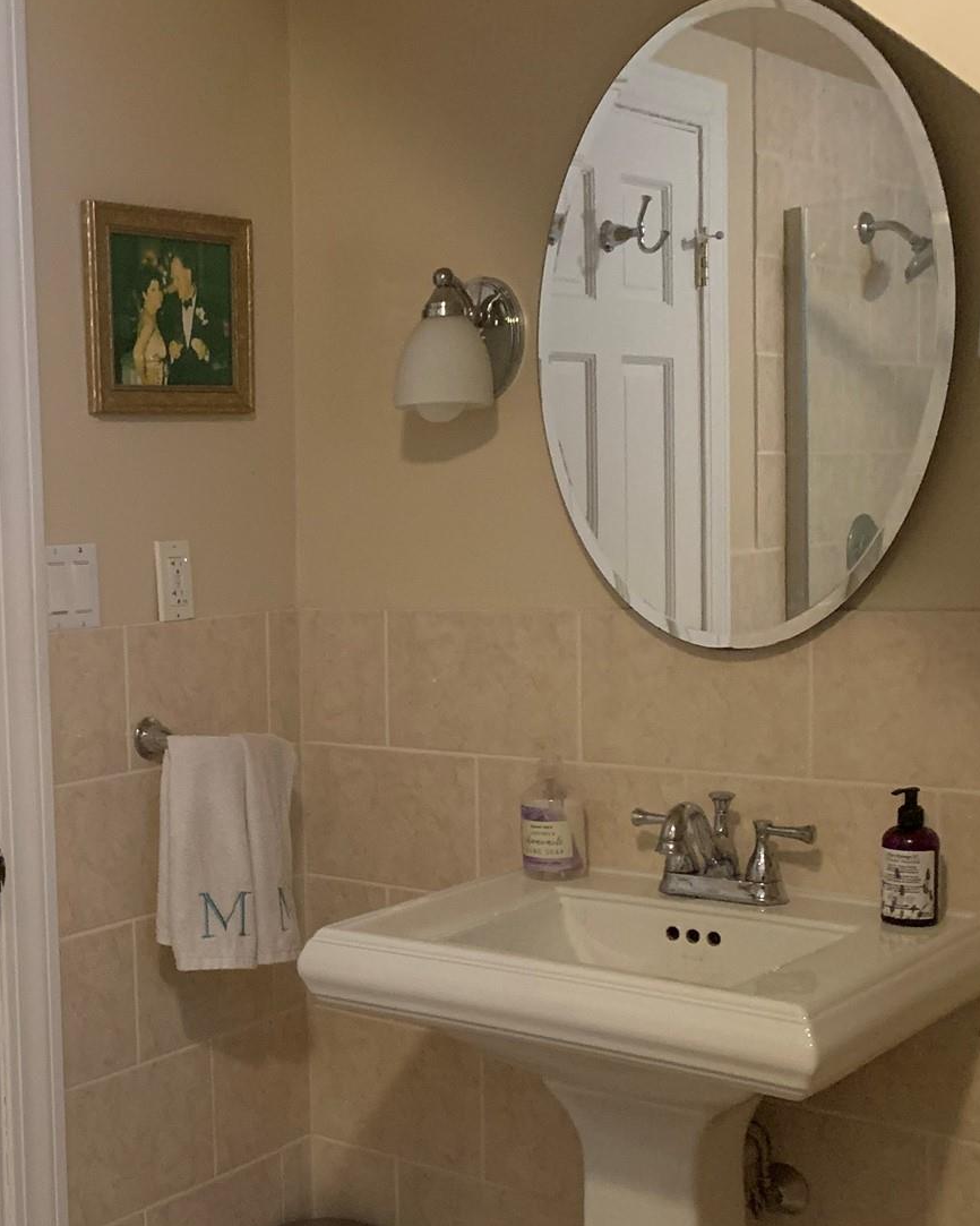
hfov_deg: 30.3
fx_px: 1741
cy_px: 711
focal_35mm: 48
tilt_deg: -5.2
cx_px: 123
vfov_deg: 38.7
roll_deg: +1.8
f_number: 1.8
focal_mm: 4.25
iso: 640
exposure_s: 1/30
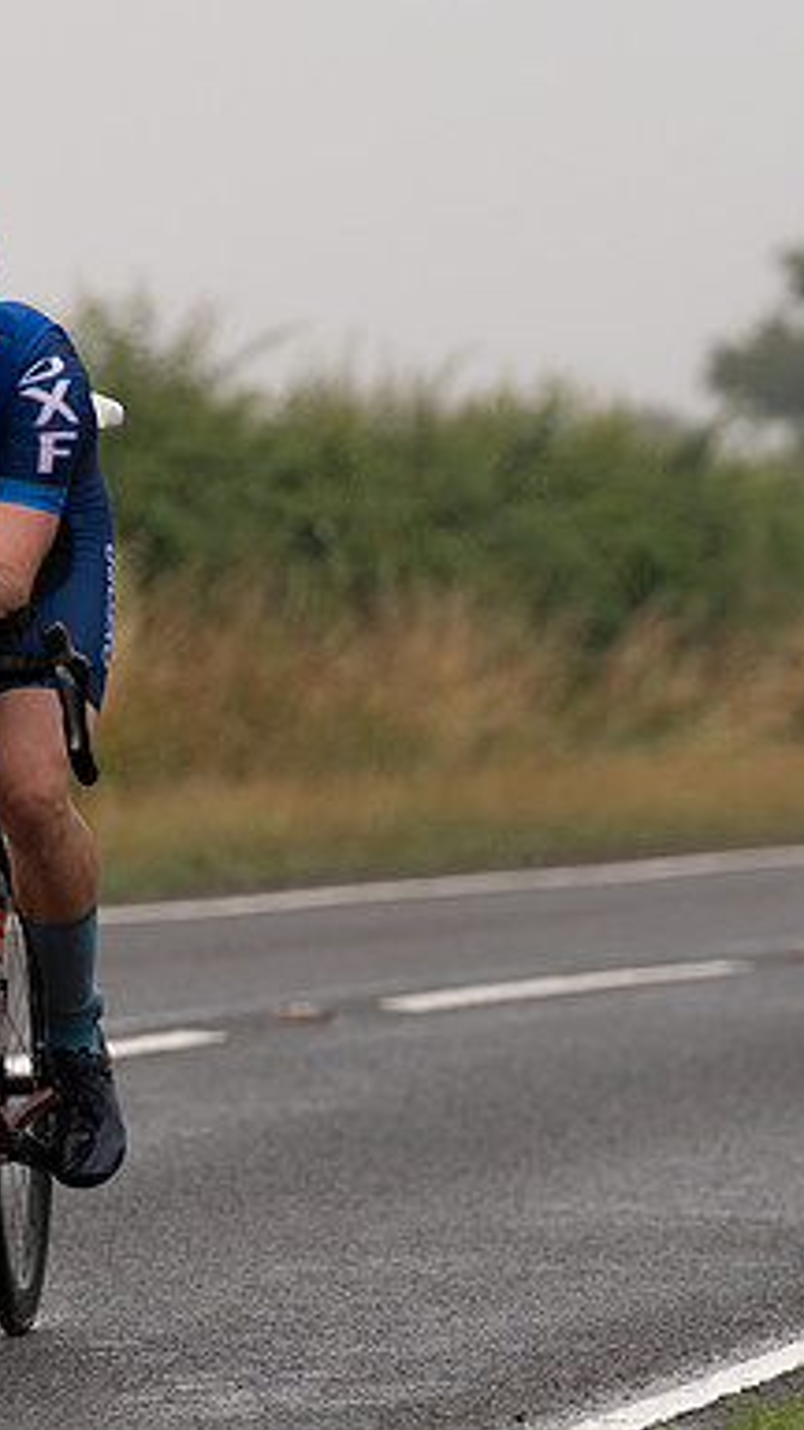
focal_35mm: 470
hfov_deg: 2.6
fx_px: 17813
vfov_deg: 4.6
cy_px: 737
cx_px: -41
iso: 100
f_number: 4
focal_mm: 170
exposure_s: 1/1000
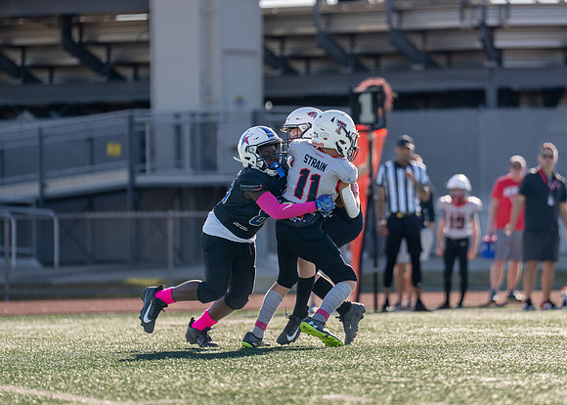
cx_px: 363
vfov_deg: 4.7
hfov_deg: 6.6
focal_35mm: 307
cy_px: 185
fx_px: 4947
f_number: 2.8
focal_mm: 200
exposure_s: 1/2500
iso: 160
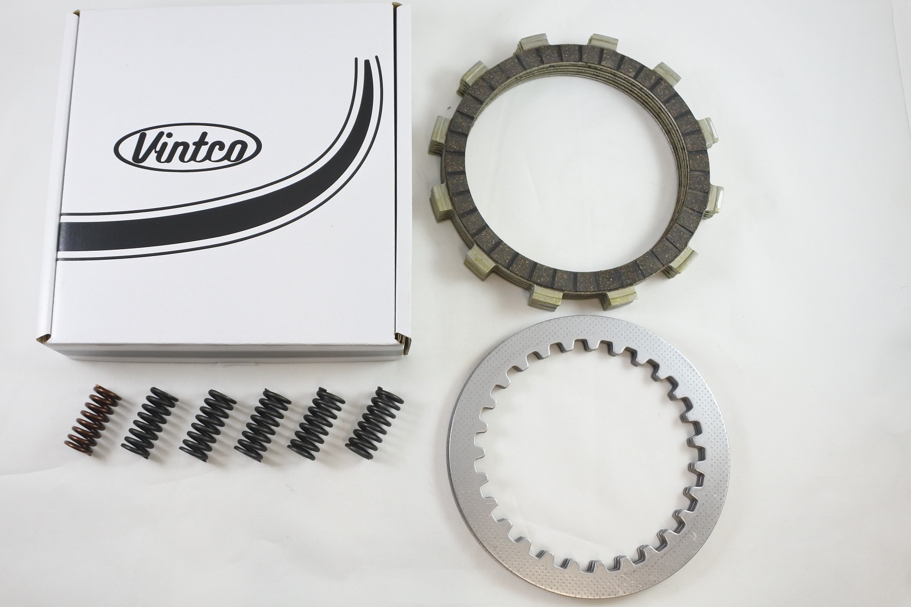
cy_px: 304
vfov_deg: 47.9
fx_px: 683
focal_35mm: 27
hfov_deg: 67.4
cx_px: 456
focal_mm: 10
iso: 400
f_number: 3.5
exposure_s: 1/160
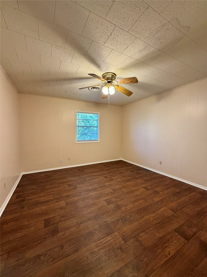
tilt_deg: -4.0
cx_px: 104
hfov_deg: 85.7
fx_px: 112
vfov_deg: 102.1
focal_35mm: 14
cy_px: 138
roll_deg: -0.7
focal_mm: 2.22
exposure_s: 1/60
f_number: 2.2
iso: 320
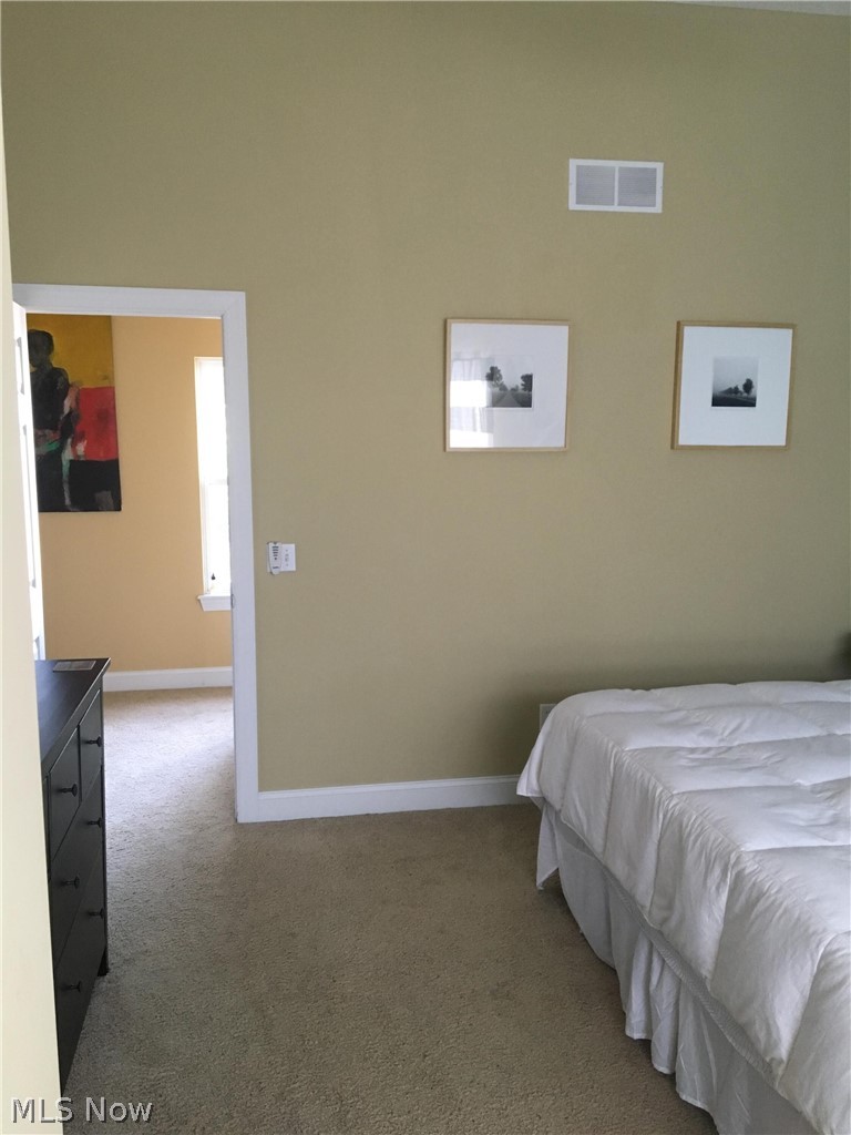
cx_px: 426
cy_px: 568
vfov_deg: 61.7
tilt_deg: -6.7
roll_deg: +0.8
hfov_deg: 48.2
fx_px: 951
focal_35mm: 29
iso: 125
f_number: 2.2
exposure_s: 1/30
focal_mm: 4.15
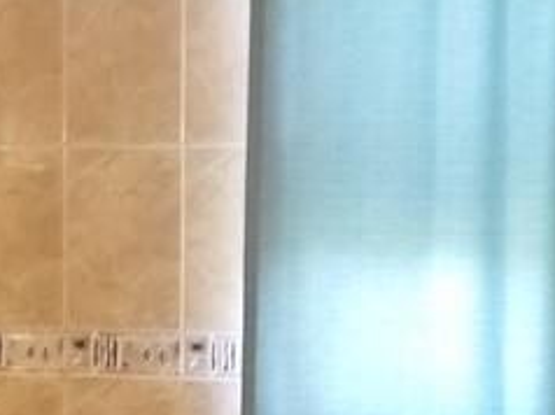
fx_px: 1794
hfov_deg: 17.6
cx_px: 287
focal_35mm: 112
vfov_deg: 12.9
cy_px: 459
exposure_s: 1/12
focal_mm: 4.25
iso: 250
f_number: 1.7
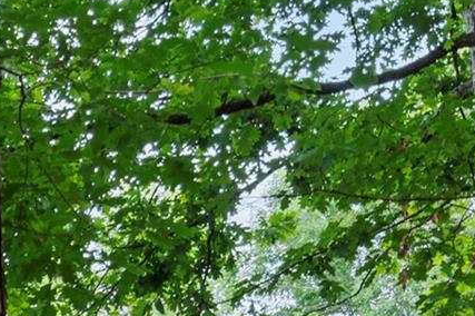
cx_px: -550
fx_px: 1898
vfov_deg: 8.7
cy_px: 729
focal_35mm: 144
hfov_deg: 12.2
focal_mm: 30
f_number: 5
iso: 100
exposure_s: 1/15
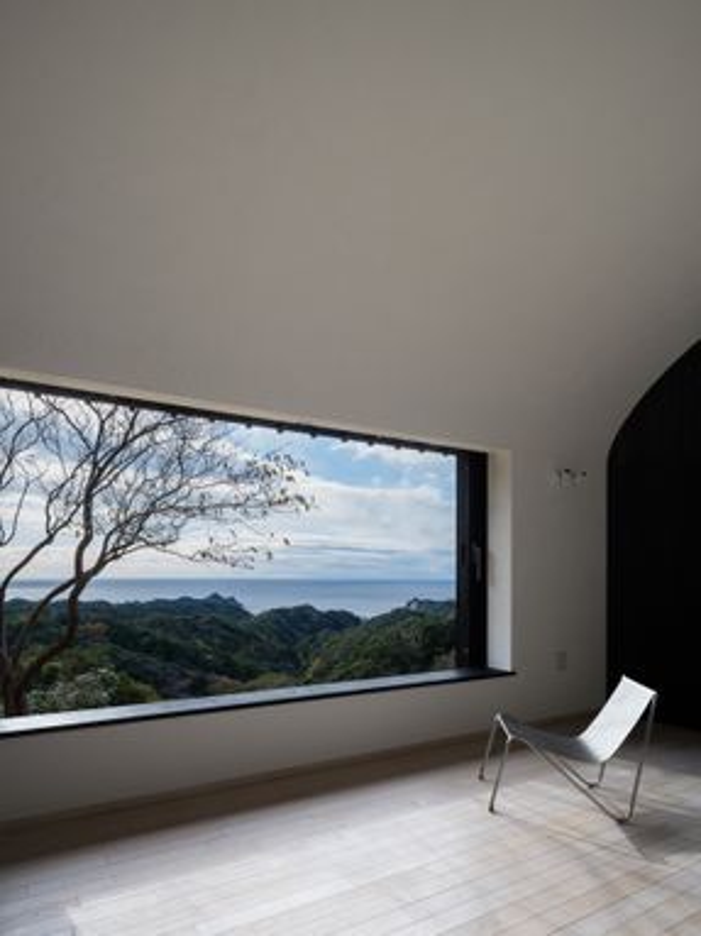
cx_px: 350
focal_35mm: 19
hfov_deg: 68.7
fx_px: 513
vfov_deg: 84.7
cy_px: 468
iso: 200
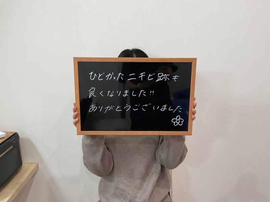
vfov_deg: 48.2
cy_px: 101
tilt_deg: -12.4
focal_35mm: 29
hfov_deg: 61.7
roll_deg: +1.1
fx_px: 226
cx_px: 135
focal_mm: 3
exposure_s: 1/60
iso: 64
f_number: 1.8
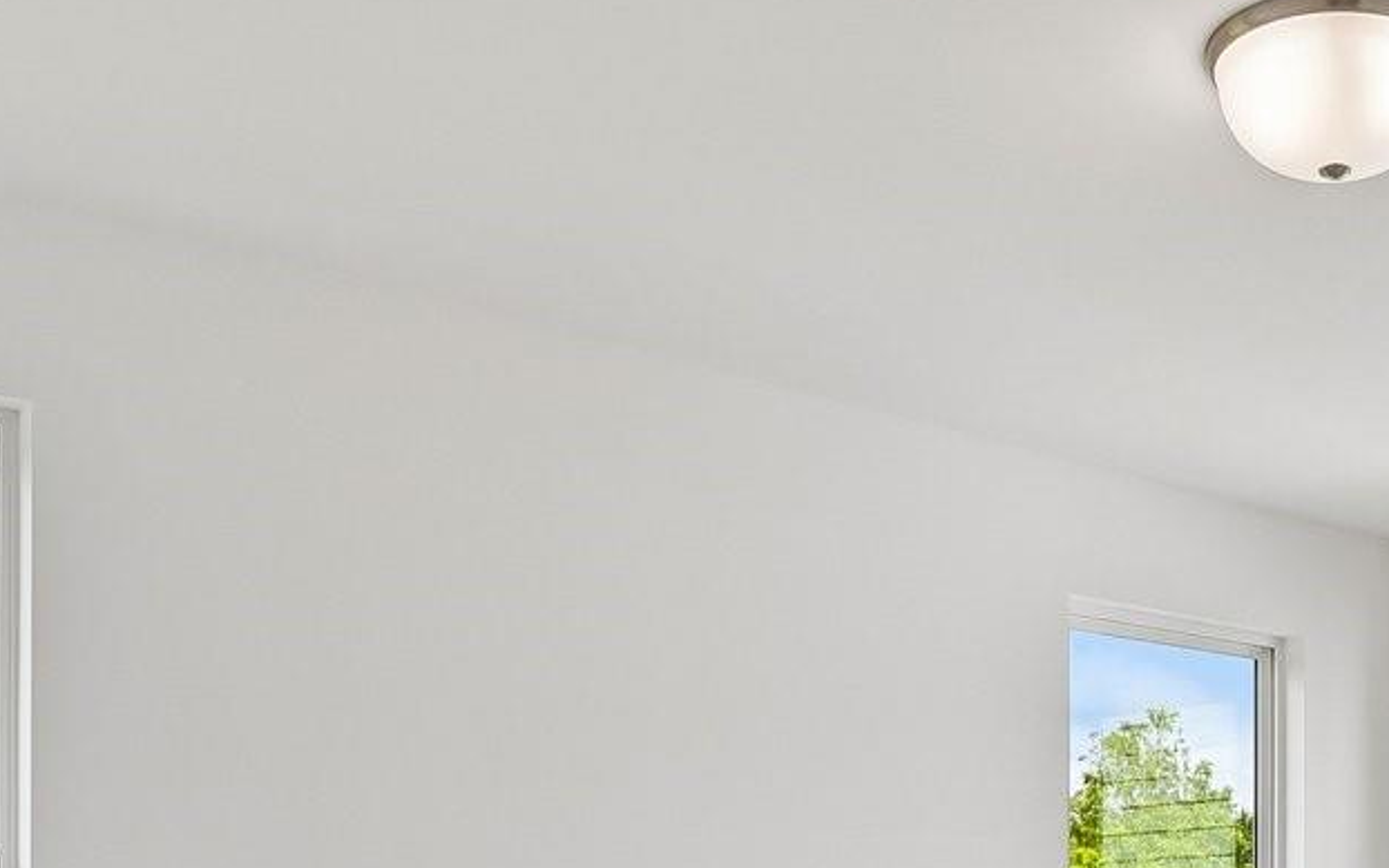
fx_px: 1779
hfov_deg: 39.7
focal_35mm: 47
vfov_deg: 25.4
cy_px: 954
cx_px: 1237
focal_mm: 14
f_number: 8
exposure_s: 1/40
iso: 100
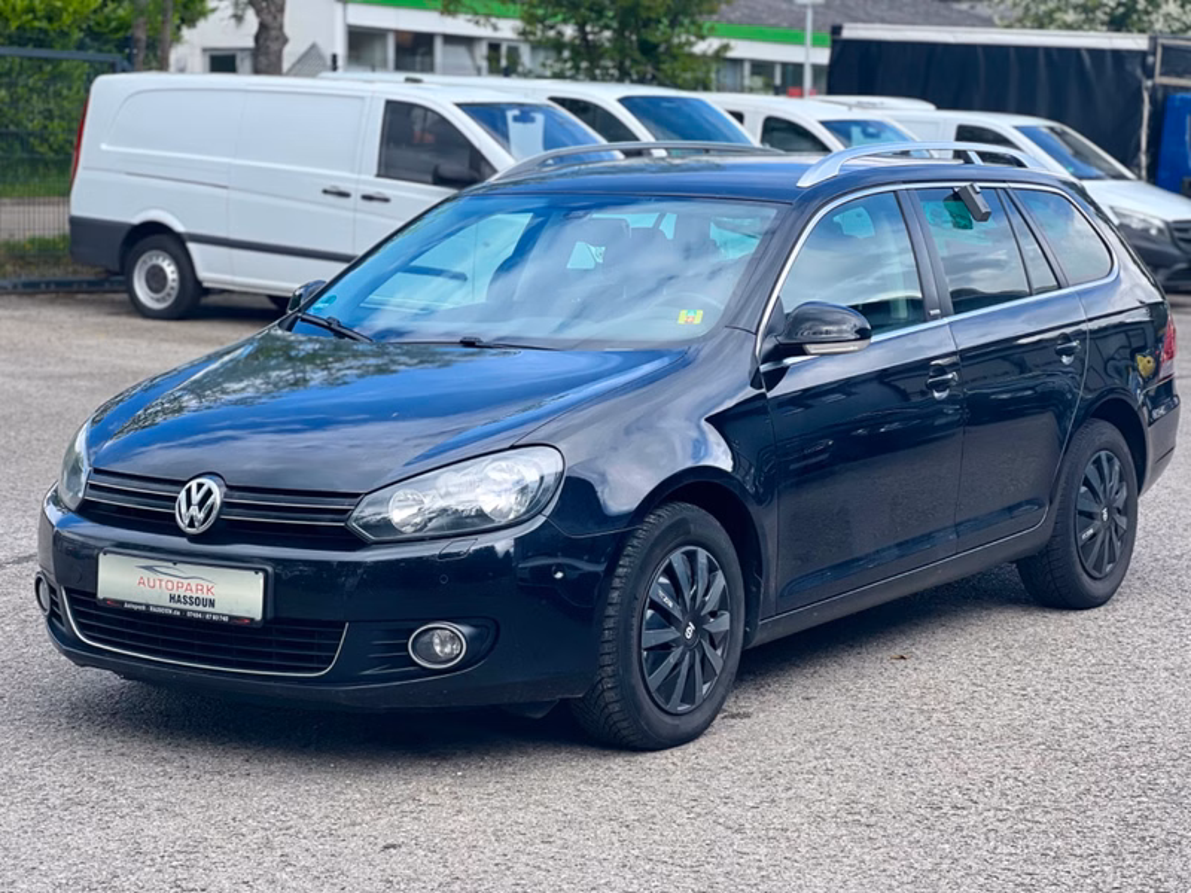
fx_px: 2649
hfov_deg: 25.3
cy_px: 446
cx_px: 596
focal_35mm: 77
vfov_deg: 19.1
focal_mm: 9
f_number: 2.8
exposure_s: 1/176
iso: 25
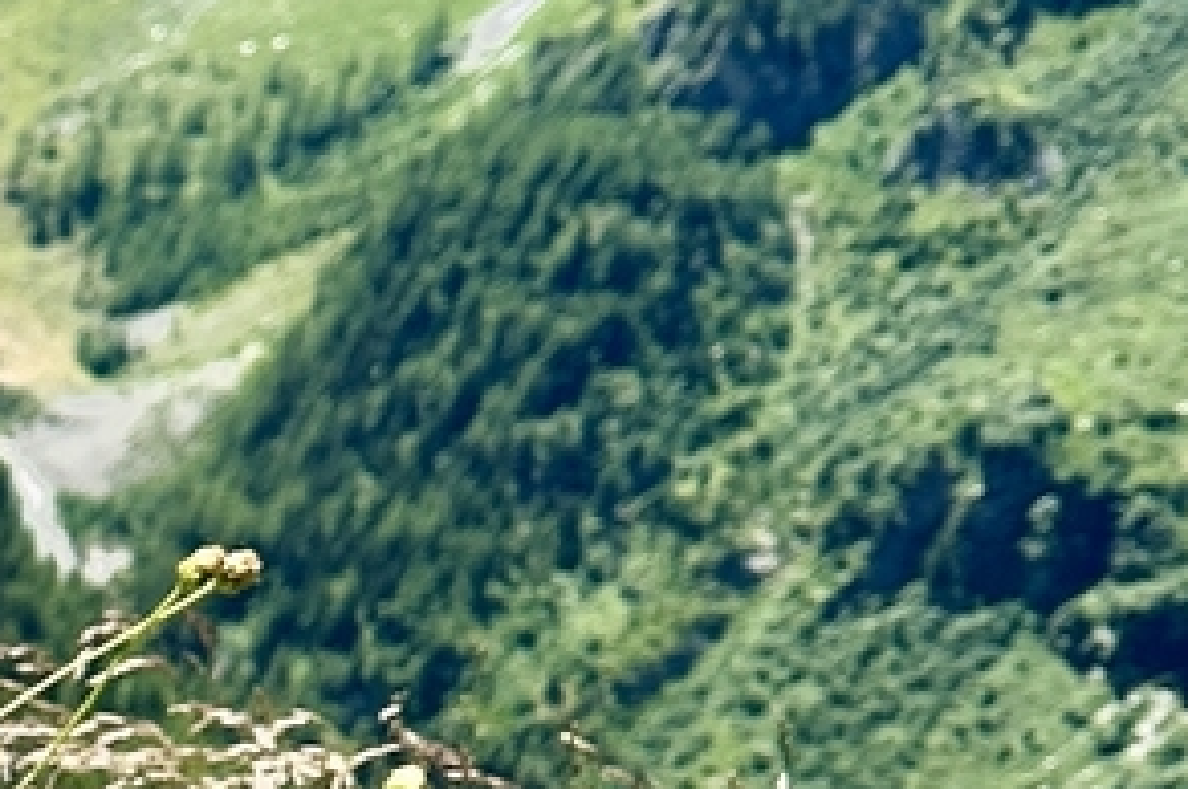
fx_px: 4516
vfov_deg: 9.8
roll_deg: -3.9
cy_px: 972
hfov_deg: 13.0
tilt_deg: -25.8
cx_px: -1184
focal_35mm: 137
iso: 80
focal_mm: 6.86
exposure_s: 1/2967
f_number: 1.78
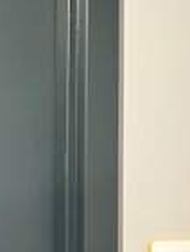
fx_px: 862
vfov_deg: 16.3
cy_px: 254
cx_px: -133
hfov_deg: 11.8
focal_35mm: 118
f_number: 1.5
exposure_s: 1/40
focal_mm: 5.7
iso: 400
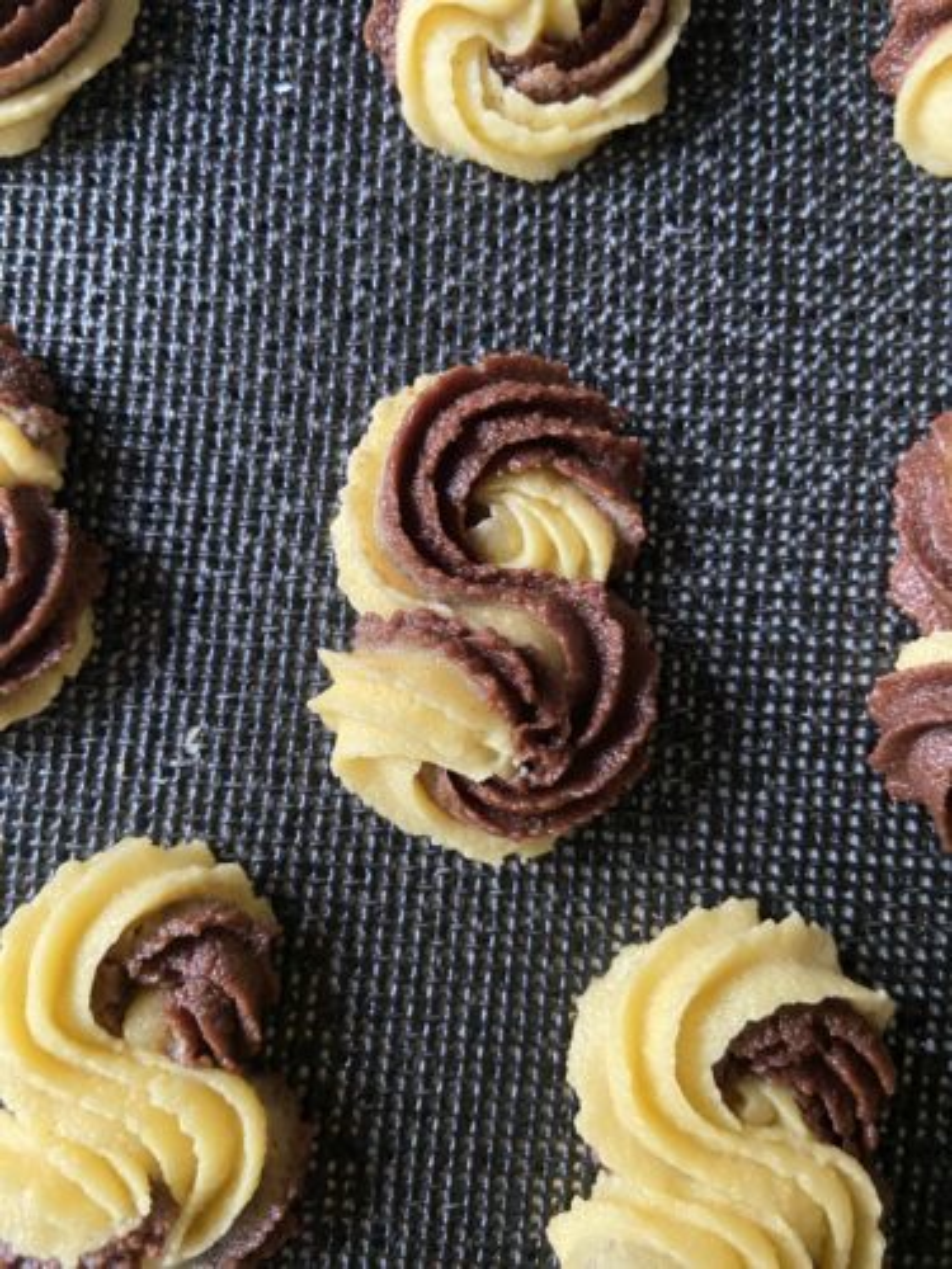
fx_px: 917
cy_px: 634
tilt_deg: -86.1
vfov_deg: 69.4
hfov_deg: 54.9
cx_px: 476
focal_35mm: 25
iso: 640
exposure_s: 1/36
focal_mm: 4.25
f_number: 1.8
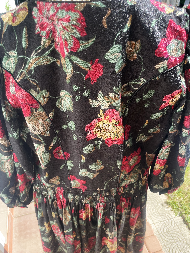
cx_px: 95
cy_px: 126
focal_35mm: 26
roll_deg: +2.4
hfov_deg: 53.1
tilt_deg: -34.2
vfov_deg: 67.3
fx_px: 190
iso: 32
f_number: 1.6
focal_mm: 4.2
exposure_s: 1/430
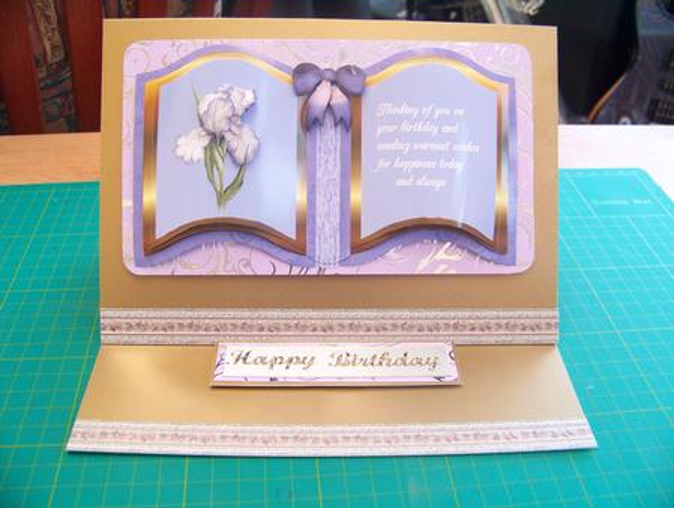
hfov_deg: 51.3
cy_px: 254
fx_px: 702
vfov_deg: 39.7
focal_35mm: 36
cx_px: 337
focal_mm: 5.85
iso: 68
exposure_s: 1/25
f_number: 2.8
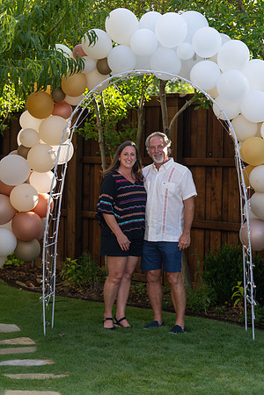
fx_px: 825
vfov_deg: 27.0
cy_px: 198
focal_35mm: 75
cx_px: 132
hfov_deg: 18.2
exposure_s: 1/320
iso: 100
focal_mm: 75
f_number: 3.5
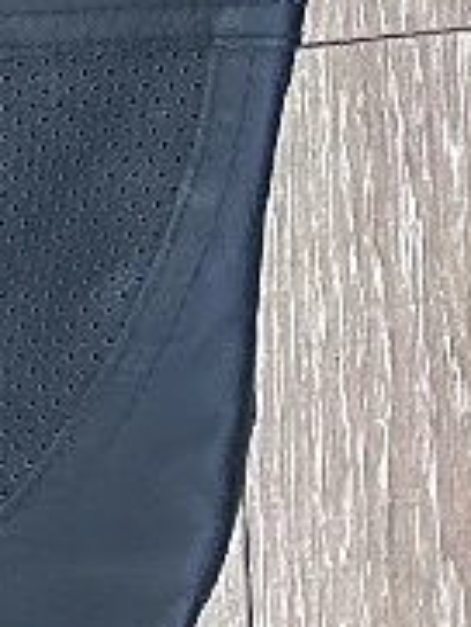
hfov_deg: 8.3
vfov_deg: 9.6
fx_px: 3207
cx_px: 589
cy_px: -979
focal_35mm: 177
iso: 1000
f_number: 1.78
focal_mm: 6.86
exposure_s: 1/57.1
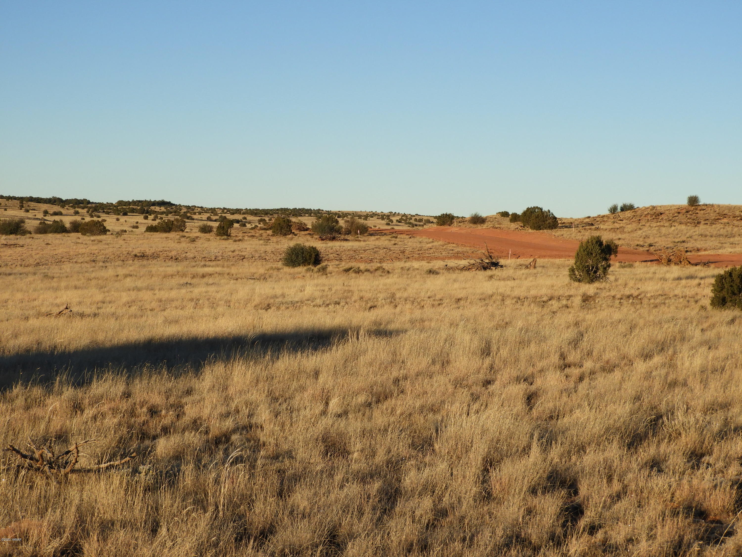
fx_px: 1715
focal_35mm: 80
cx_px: 371
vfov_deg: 18.4
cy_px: 278
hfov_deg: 24.4
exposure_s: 1/500
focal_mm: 14.3
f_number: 4.5
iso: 100
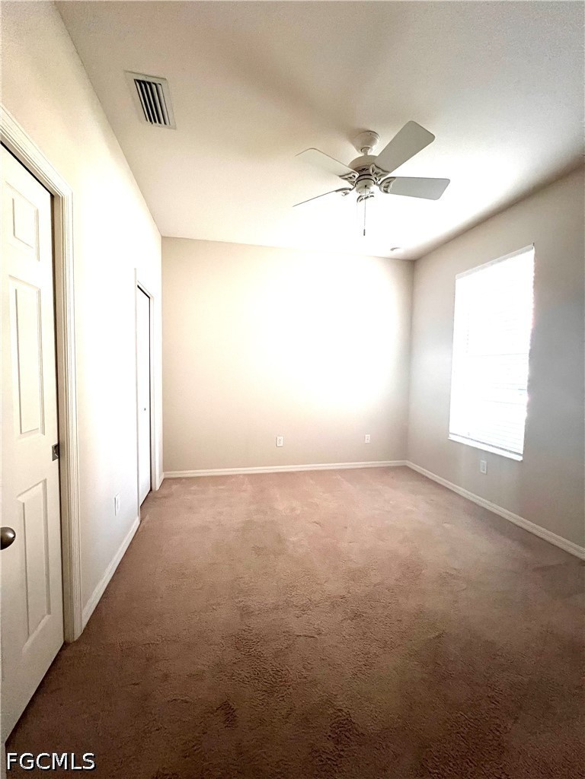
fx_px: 293
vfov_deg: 106.2
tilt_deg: -3.1
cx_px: 292
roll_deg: -1.0
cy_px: 390
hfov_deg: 89.9
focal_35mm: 13
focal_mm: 1.57
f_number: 1.8
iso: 800
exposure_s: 1/60
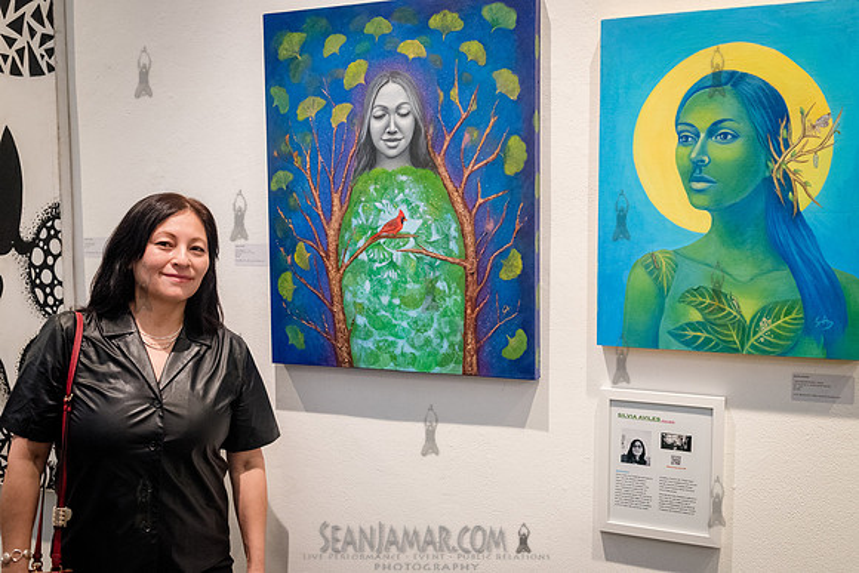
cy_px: 286
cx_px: 430
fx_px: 877
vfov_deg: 36.2
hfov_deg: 52.2
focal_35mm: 37
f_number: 4
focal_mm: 35
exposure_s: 1/400
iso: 5000
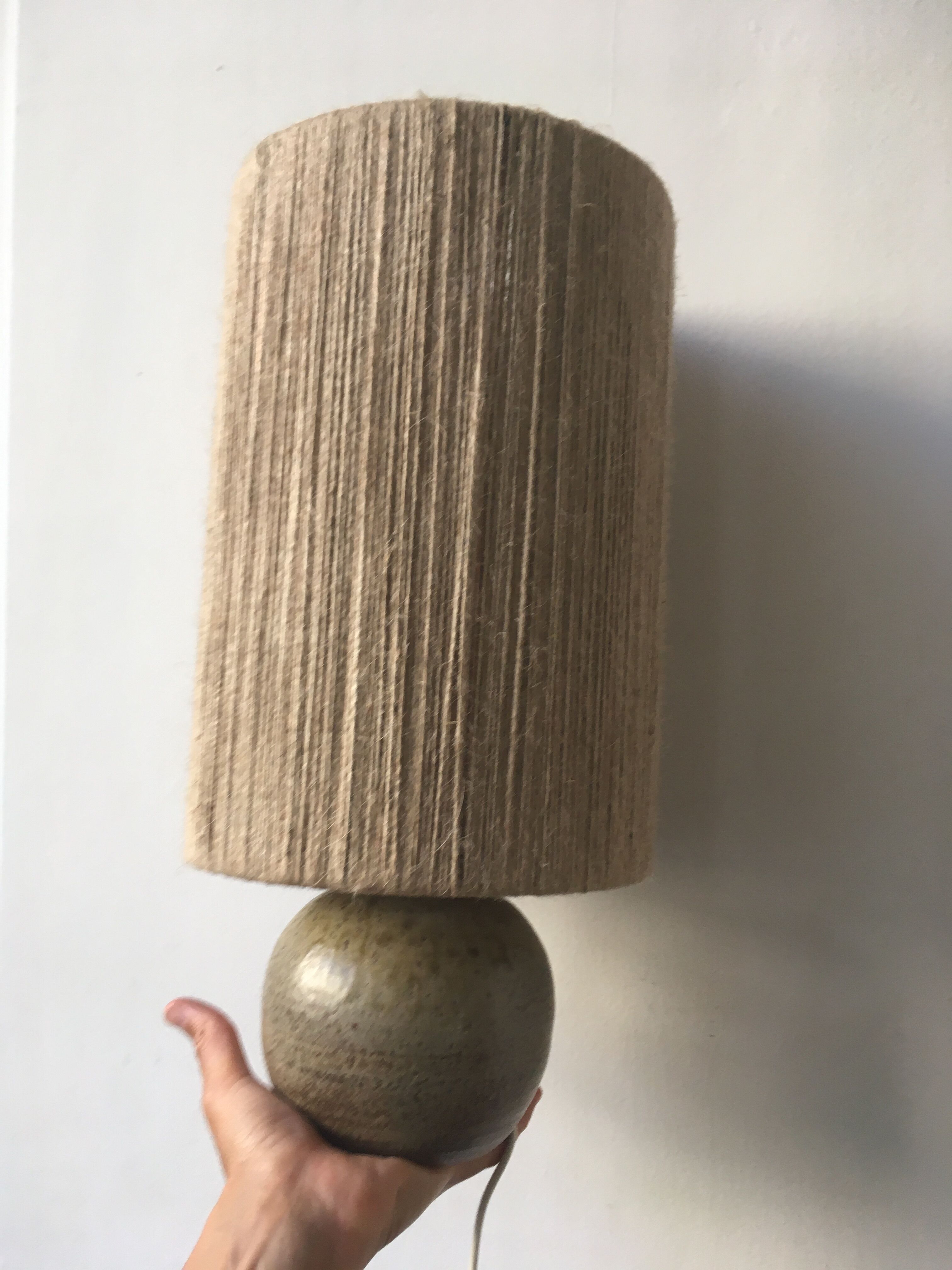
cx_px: 476
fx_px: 1063
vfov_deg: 61.7
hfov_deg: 48.2
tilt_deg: -6.2
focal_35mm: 29
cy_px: 635
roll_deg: +1.1
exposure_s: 1/33
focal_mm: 4.15
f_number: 2.2
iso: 25
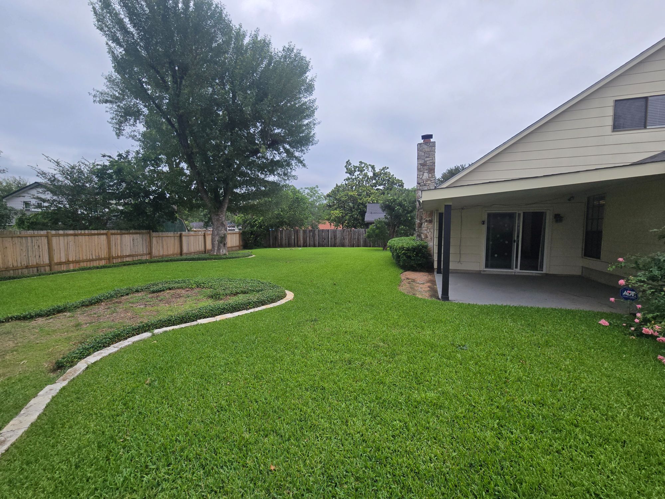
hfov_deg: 106.2
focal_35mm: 13
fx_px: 250
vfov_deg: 89.9
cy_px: 250
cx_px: 332
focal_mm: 2.2
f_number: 2.2
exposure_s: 1/2140
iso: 50
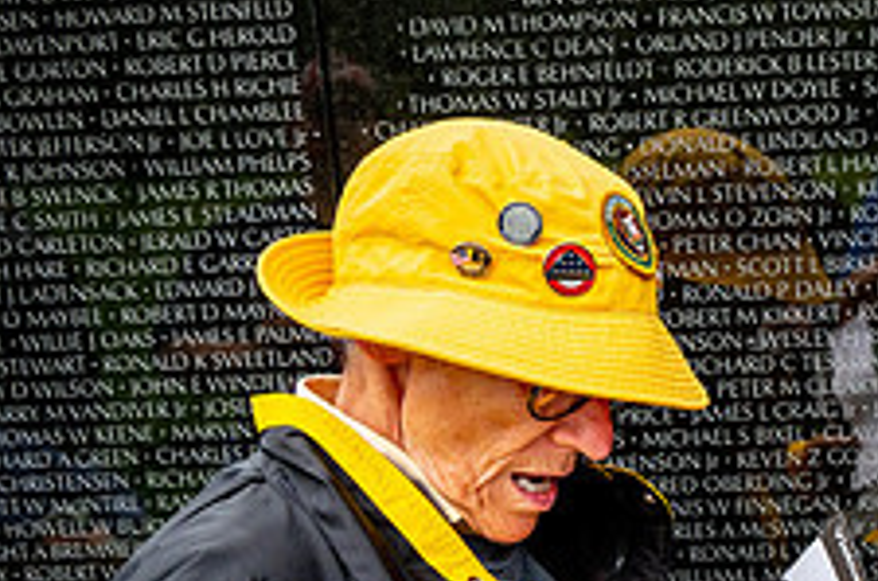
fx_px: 1509
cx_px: 987
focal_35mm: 62
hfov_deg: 29.1
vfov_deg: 21.6
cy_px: 425
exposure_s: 1/640
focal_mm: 24
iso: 1000
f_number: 8
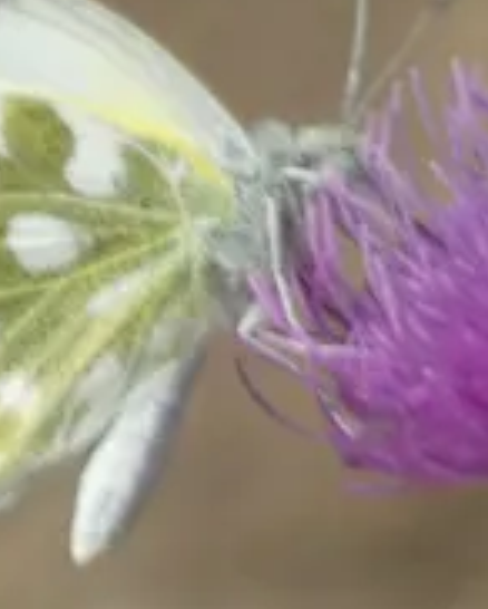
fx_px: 72328
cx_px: 381
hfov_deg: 0.4
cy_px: 398
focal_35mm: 4013
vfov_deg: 0.5
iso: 80
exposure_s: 1/250
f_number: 5.8
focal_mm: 209.4
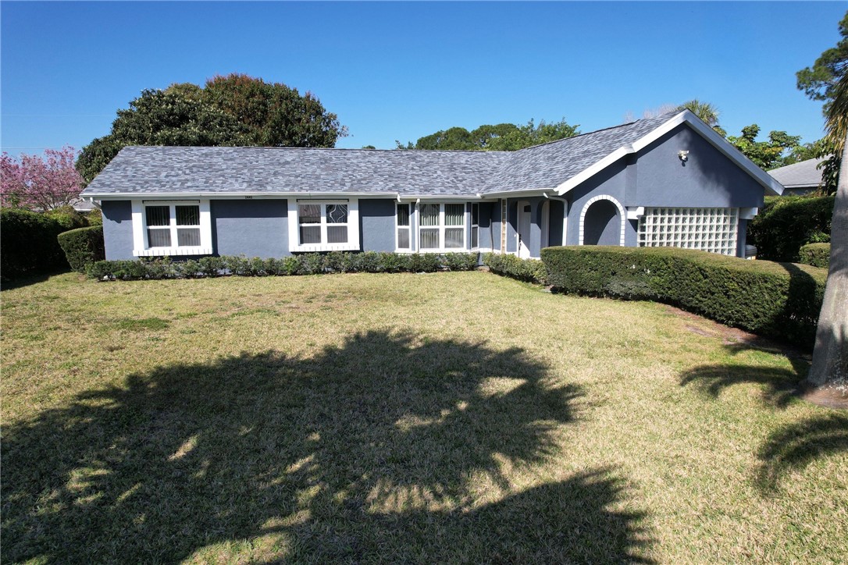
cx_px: 424
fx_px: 518
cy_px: 282
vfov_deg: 57.2
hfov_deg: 78.6
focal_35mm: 22
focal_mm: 8.38
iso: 100
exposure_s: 1/2000
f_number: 2.8
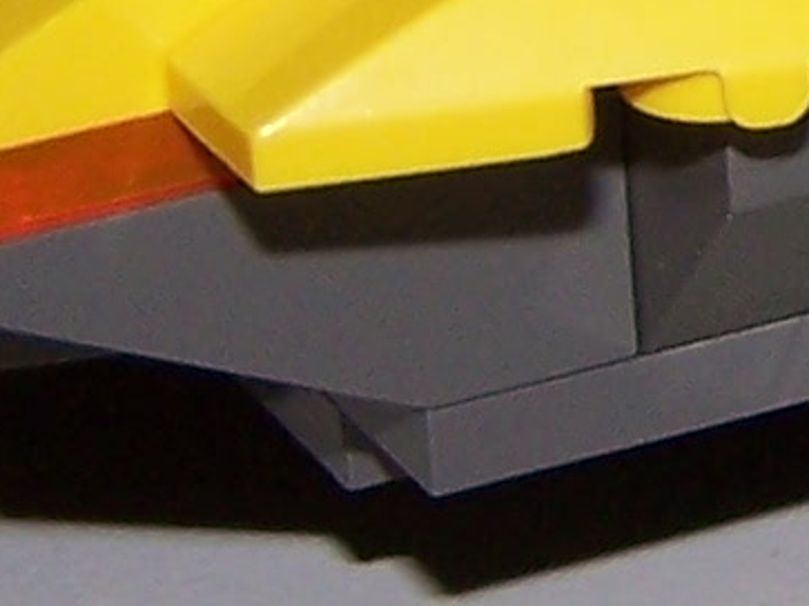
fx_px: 6308
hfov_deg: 7.1
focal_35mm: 270
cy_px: -377
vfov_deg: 5.4
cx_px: 1571
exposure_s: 1/60
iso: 80
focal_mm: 6.3
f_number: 2.8
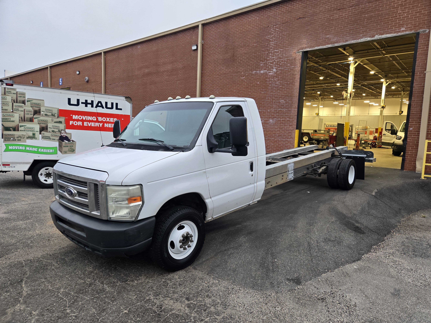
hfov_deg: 73.9
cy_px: 162
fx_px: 286
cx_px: 216
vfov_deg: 58.9
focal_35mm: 23
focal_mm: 5.4
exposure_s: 1/180
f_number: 1.8
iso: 160
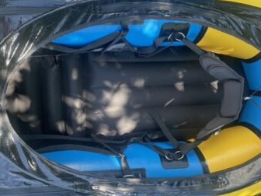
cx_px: 120
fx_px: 256
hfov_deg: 53.9
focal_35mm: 34
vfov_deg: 41.8
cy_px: 102
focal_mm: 4.2
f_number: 1.6
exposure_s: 1/150
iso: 32
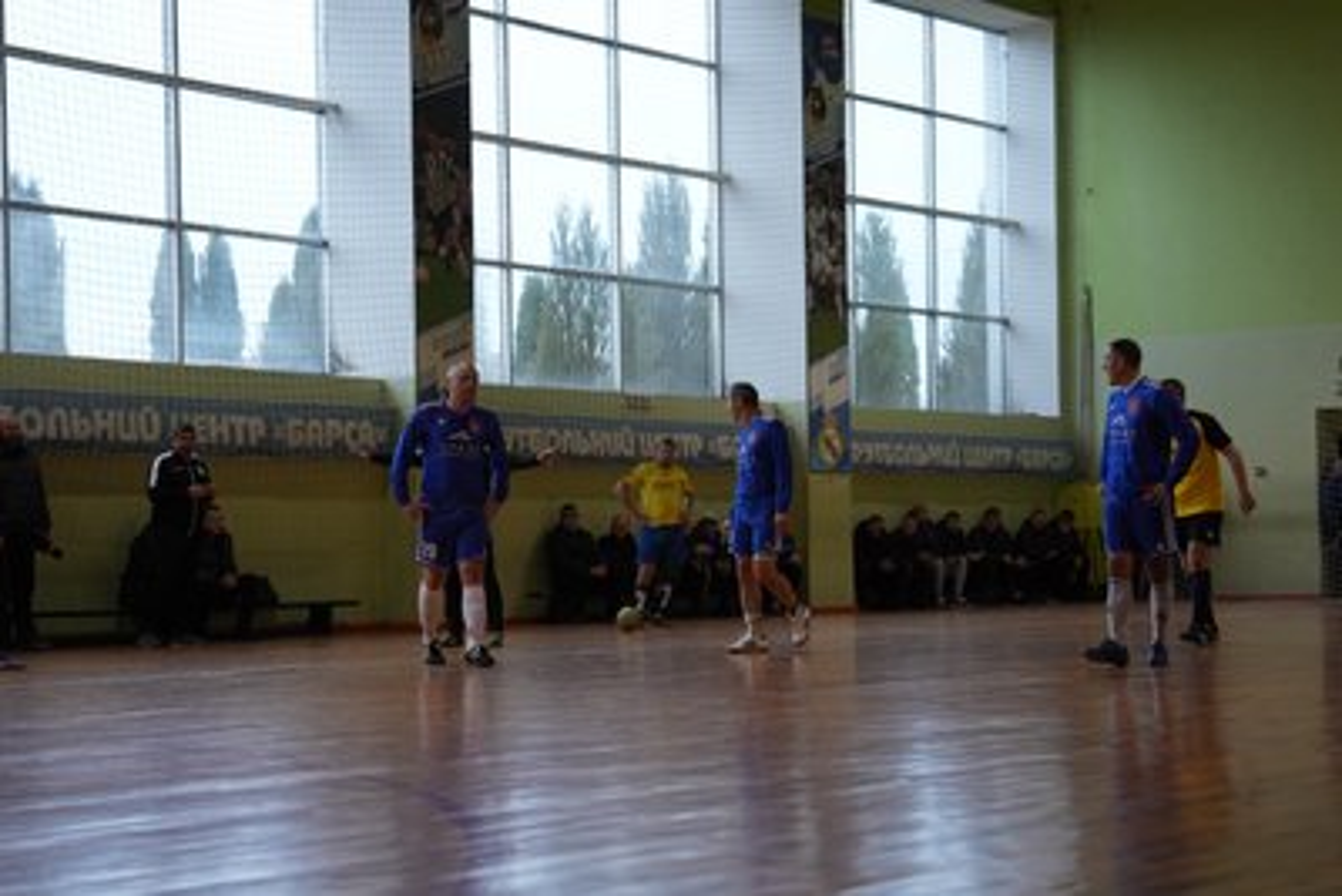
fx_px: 2610
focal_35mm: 70
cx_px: 671
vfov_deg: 19.5
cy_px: 448
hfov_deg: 28.8
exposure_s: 1/500
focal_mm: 70
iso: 1250
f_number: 2.8
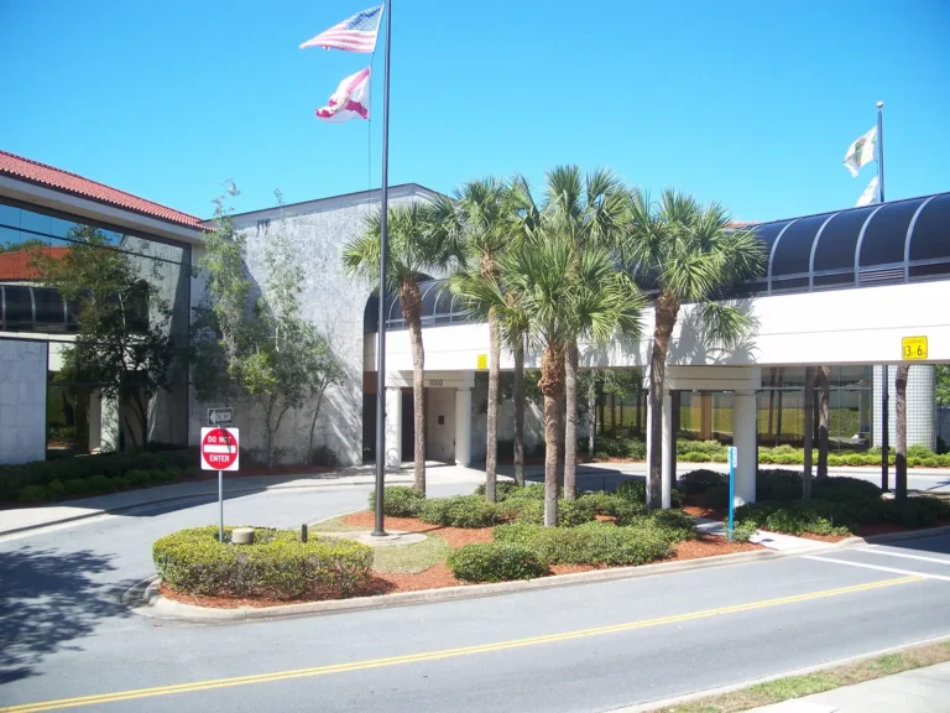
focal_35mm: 37
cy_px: 356
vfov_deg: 38.7
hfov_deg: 50.1
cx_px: 475
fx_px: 1015
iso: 64
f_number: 2.8
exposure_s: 1/500
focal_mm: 7.8
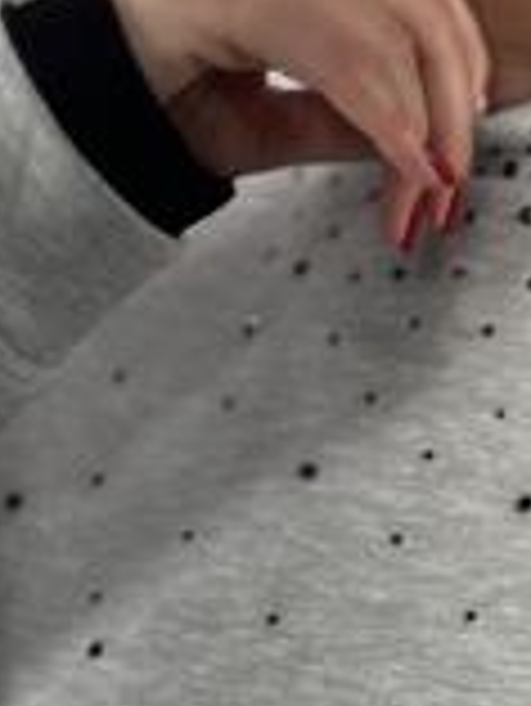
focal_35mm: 126
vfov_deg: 15.4
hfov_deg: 11.6
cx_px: 554
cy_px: 699
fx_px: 2574
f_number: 1.78
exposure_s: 1/128
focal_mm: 6.86
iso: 80
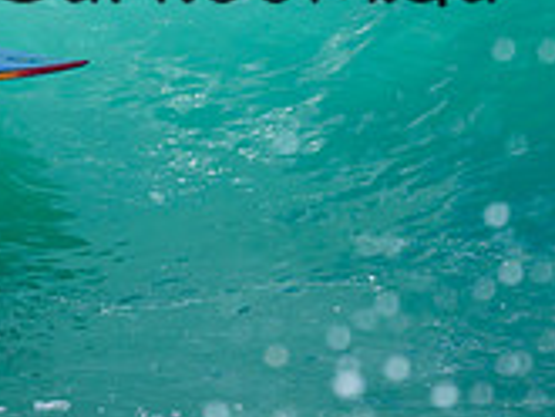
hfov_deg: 0.6
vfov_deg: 0.4
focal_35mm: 3437
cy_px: -166
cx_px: -4
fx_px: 55146
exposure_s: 1/2000
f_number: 6.3
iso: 400
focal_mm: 800
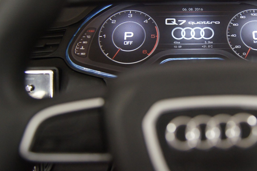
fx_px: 321
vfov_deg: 29.4
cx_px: 182
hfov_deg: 42.7
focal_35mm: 45
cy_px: 47
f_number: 4
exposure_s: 1/40
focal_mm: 20
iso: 1000
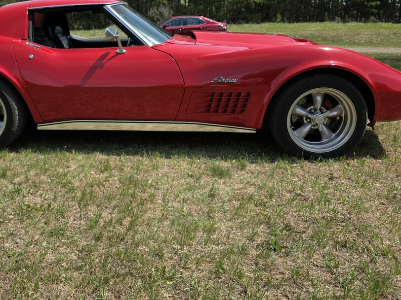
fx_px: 394
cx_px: 134
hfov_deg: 52.9
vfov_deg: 41.1
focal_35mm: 34
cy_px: 92
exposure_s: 1/4650
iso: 80
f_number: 1.7
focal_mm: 6.3
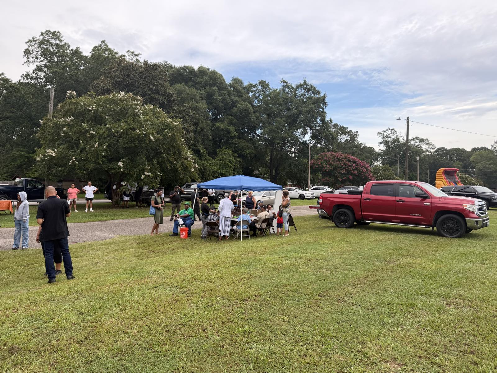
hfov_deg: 71.6
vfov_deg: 56.8
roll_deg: -0.7
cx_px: 248
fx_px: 345
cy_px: 186
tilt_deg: +0.5
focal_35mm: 24
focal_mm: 6.76
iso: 100
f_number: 1.78
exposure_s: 1/888
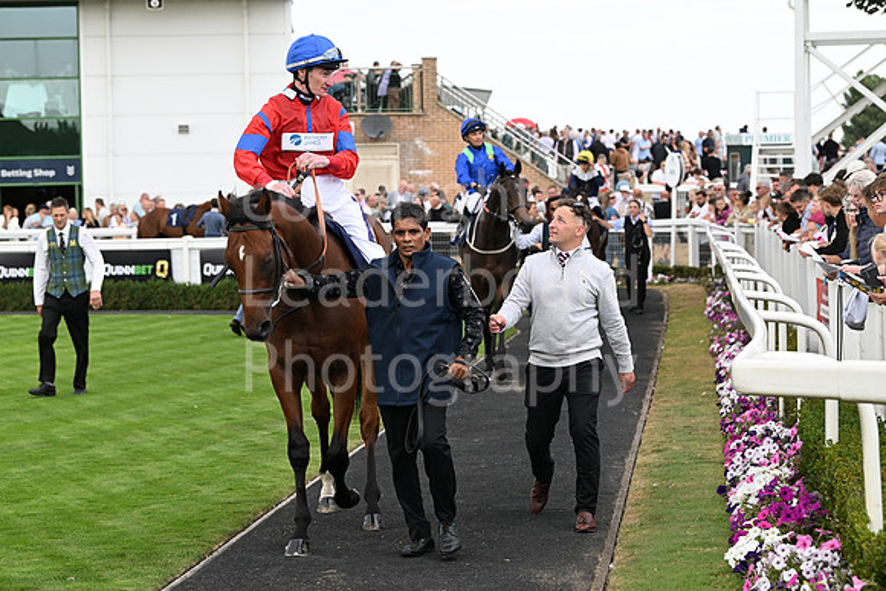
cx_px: 443
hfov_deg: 20.0
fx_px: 2511
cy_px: 296
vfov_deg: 13.4
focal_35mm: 102
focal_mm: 102
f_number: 5.6
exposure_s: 1/400
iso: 400
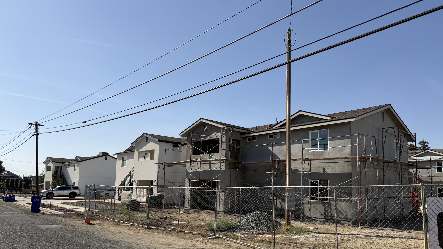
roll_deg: -1.6
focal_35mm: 27
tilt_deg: +4.6
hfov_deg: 69.9
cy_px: 161
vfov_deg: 42.4
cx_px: 222
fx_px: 317
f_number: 1.78
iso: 80
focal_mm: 6.76
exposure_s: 1/6173
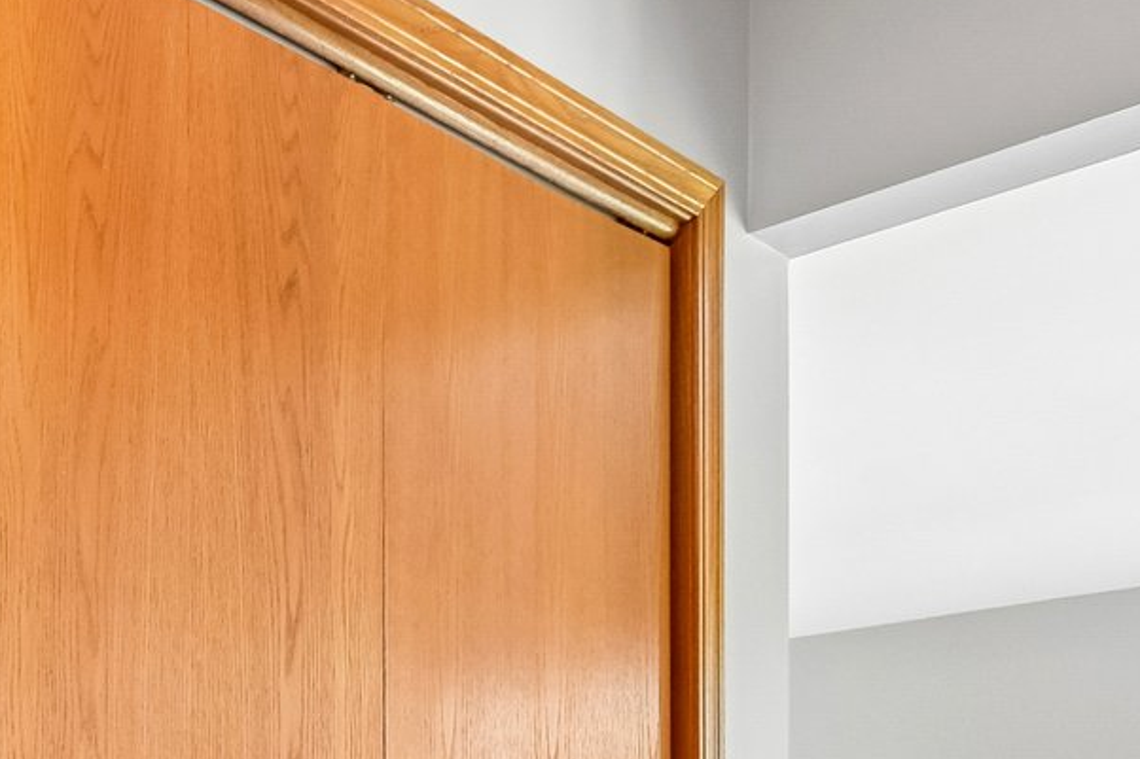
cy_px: 1006
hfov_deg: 33.0
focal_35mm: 51
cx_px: -174
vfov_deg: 23.2
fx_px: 1614
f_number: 8
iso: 500
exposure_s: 1/15
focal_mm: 10
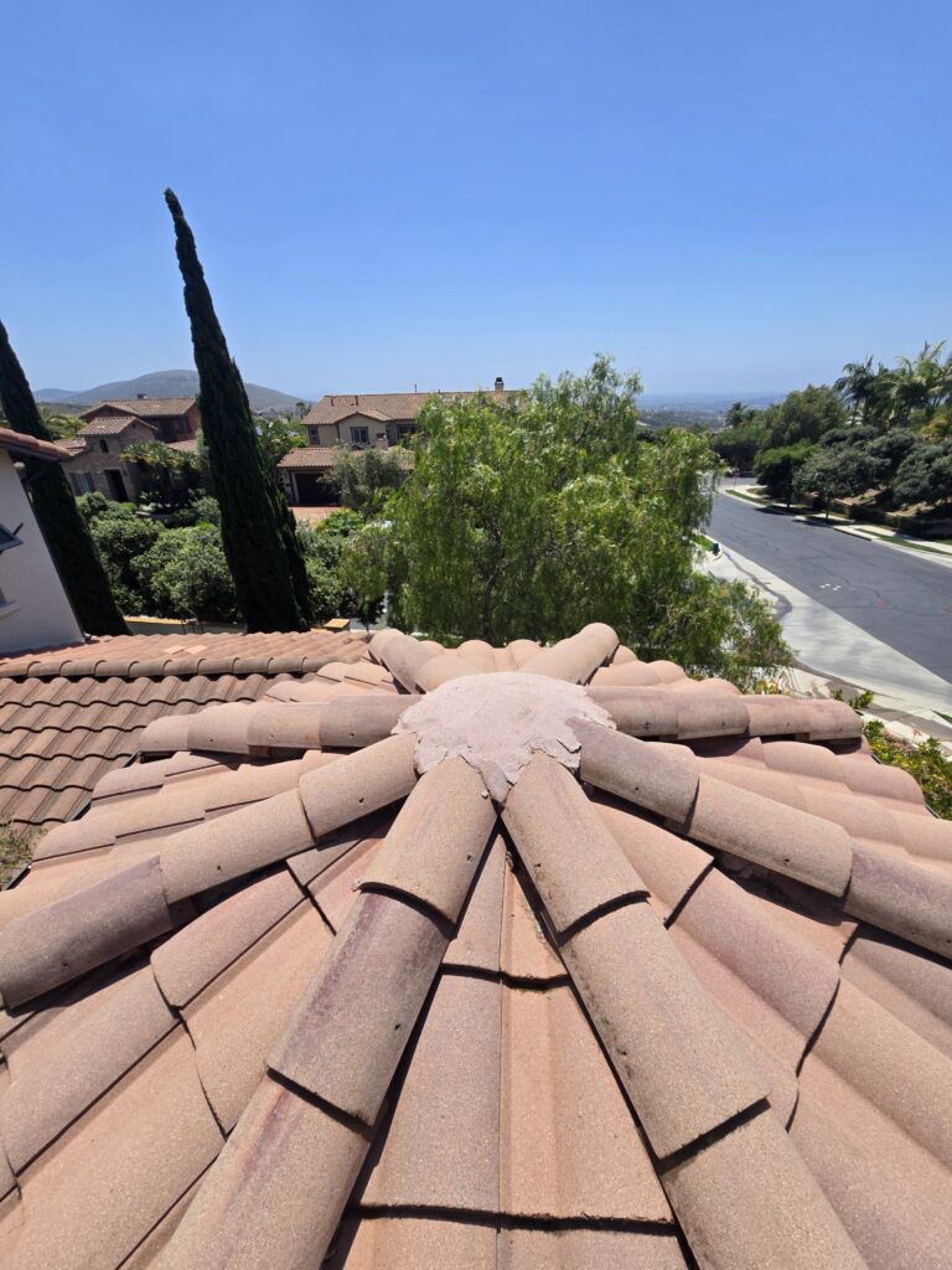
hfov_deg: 89.9
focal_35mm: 13
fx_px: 477
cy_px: 635
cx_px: 476
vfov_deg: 106.2
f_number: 2.2
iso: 50
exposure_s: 1/2977
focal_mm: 2.2
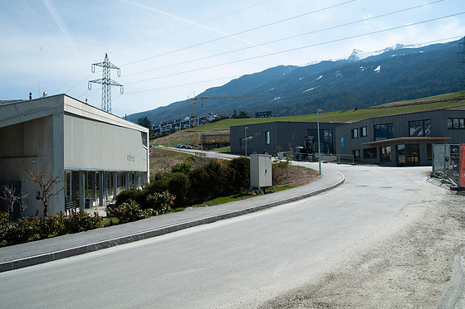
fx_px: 374
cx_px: 240
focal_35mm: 29
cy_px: 152
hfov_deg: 63.7
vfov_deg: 44.9
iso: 200
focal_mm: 28
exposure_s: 1/500
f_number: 11
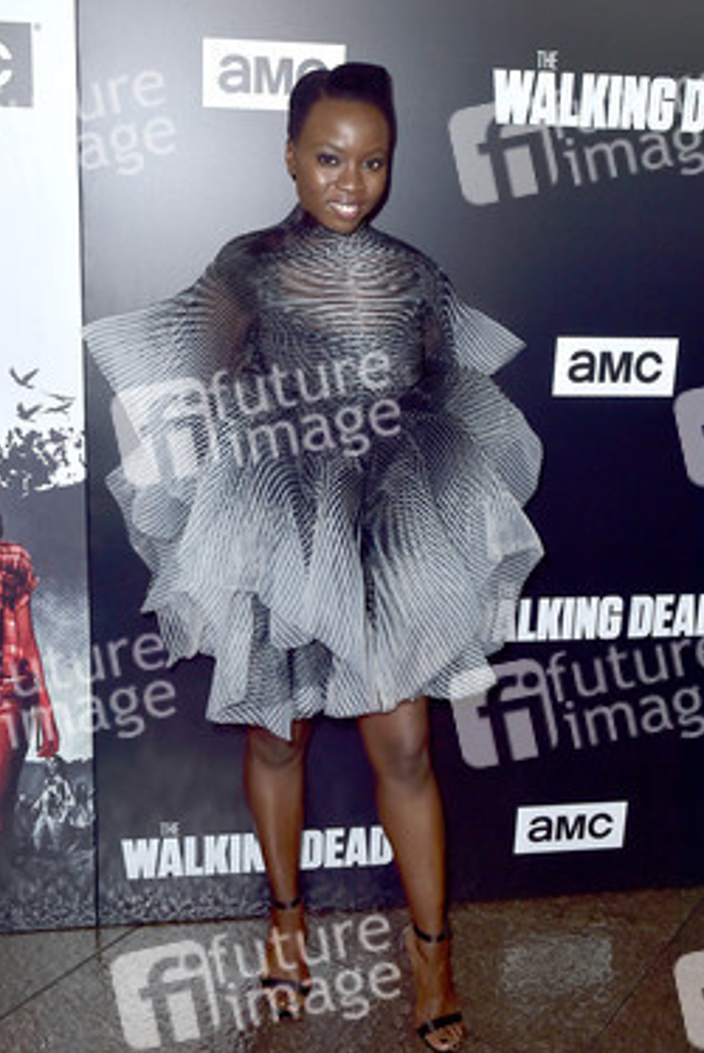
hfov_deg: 42.4
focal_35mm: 31
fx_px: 908
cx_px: 339
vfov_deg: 60.2
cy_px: 560
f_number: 5.6
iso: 500
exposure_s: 1/250
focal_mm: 29
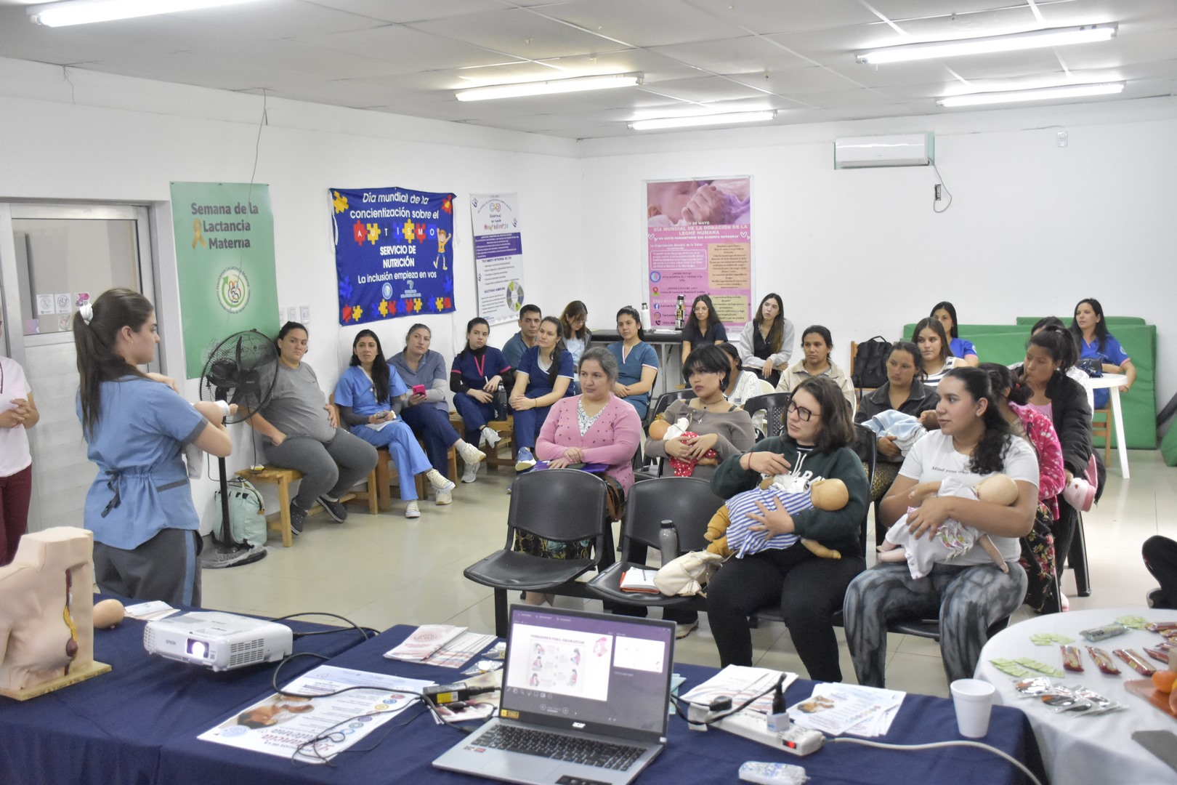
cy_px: 392
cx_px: 588
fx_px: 1128
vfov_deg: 38.4
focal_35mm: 34
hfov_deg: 55.1
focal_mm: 23
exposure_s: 1/250
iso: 4000
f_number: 4.5
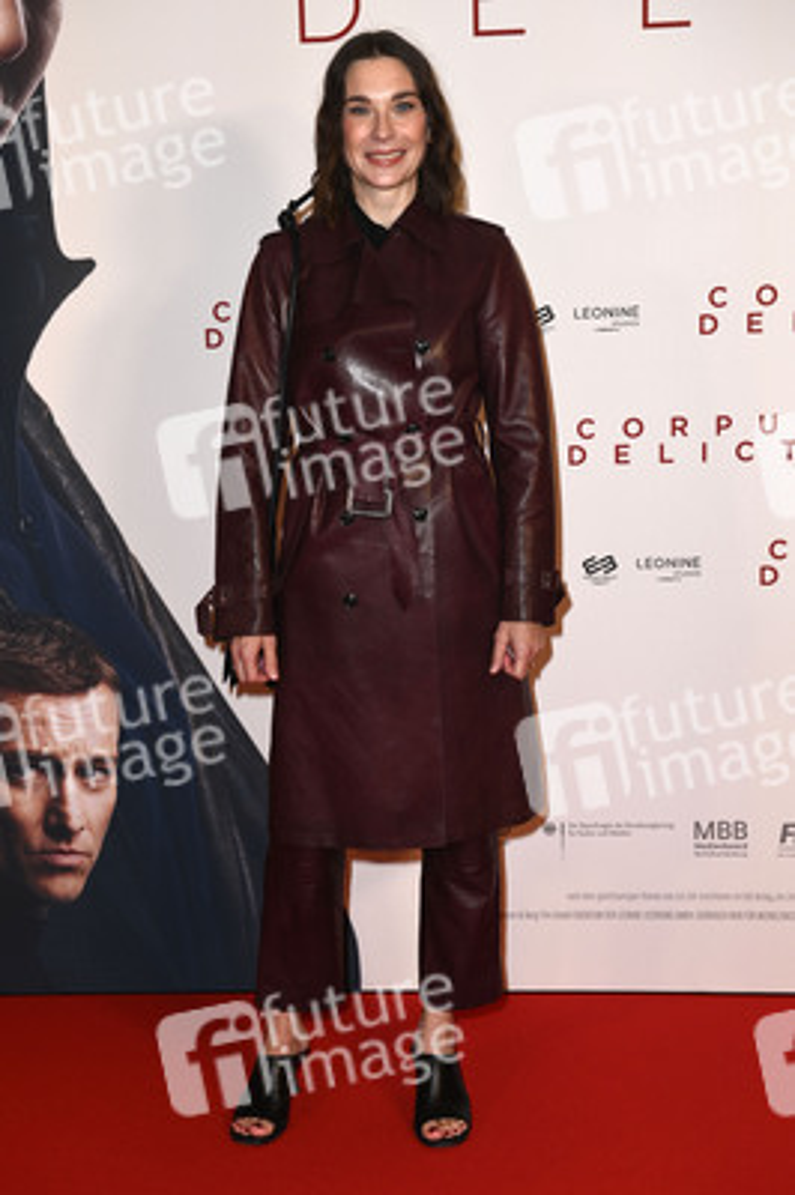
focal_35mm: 56
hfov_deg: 24.2
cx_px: 398
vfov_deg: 35.7
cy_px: 598
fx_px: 1858
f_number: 6.3
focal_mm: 56
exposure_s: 1/320
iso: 640
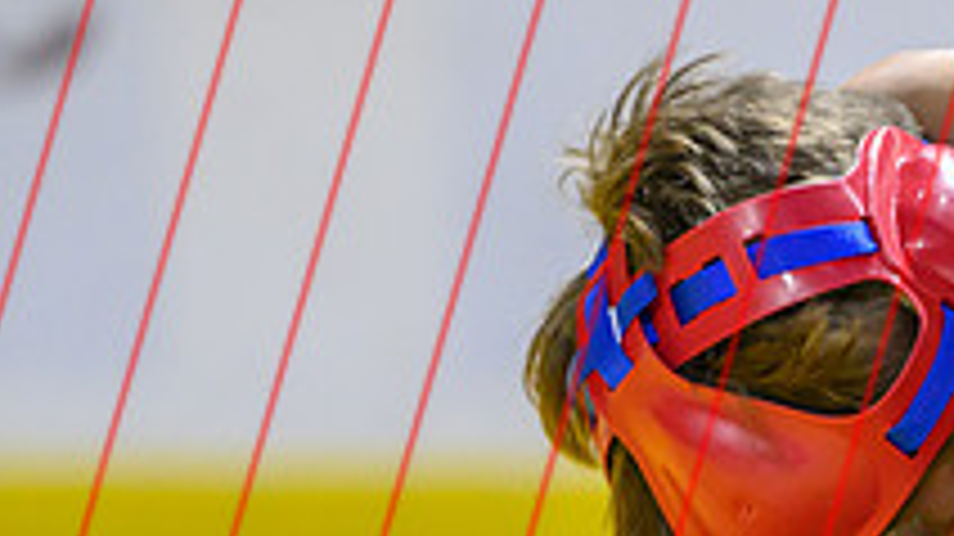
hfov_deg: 3.0
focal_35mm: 730
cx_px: 984
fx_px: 18457
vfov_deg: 1.7
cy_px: 901
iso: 2200
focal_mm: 200
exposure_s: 1/800
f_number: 2.8
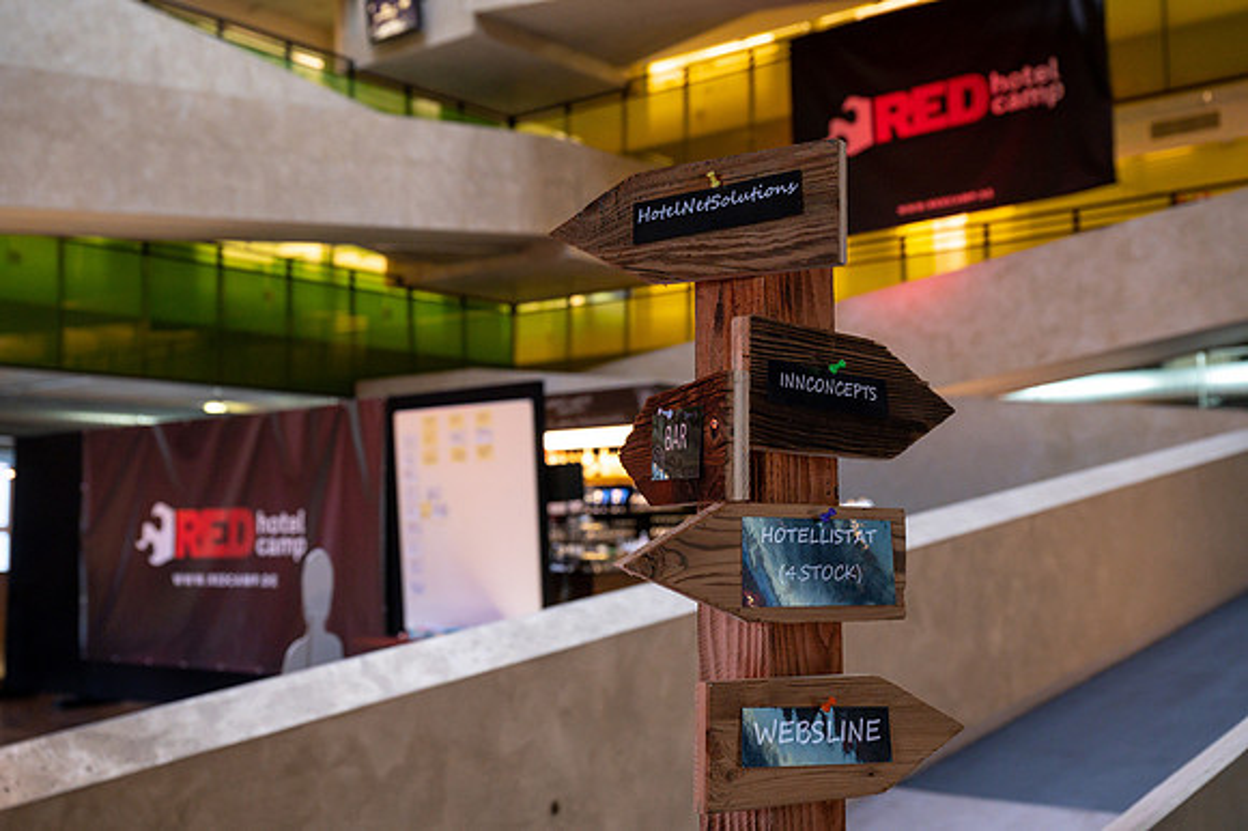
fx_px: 1420
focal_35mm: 41
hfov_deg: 47.4
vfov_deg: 32.6
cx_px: 624
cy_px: 416
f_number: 5
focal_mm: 41
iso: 2000
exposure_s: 1/100
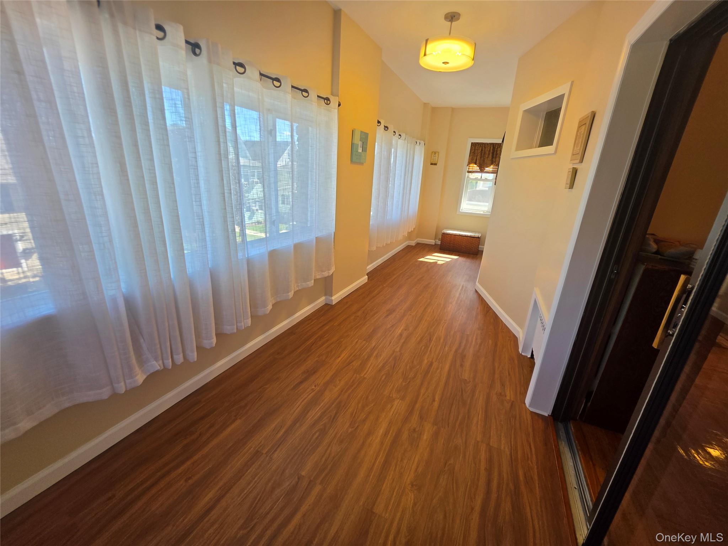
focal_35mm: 13
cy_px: 273
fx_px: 273
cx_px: 364
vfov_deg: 89.9
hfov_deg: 106.2
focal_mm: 2.2
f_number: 1.9
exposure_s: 1/120
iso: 25
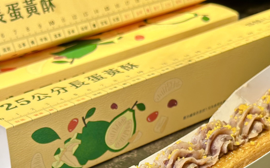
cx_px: 130
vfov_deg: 13.1
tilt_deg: -30.3
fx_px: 721
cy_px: 184
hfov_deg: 21.2
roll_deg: +2.0
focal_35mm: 98
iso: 125
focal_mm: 6.86
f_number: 1.78
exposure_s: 1/120
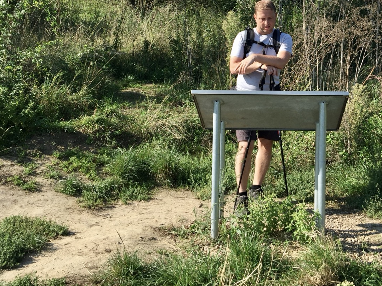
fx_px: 474
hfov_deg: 43.1
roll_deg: -2.7
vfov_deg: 33.0
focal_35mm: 43
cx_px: 262
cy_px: 76
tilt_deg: -1.4
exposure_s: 1/1041
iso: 32
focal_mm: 4.15
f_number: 2.2
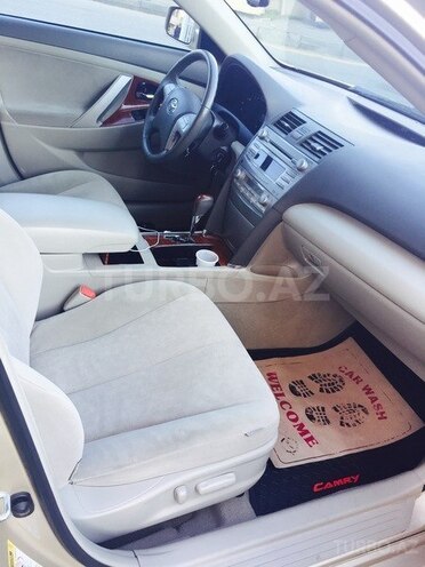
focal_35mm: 29
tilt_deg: -30.1
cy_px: 284
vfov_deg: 61.7
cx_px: 212
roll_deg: -6.1
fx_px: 475
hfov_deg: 48.2
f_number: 2.2
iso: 40
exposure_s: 1/100
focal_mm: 4.15
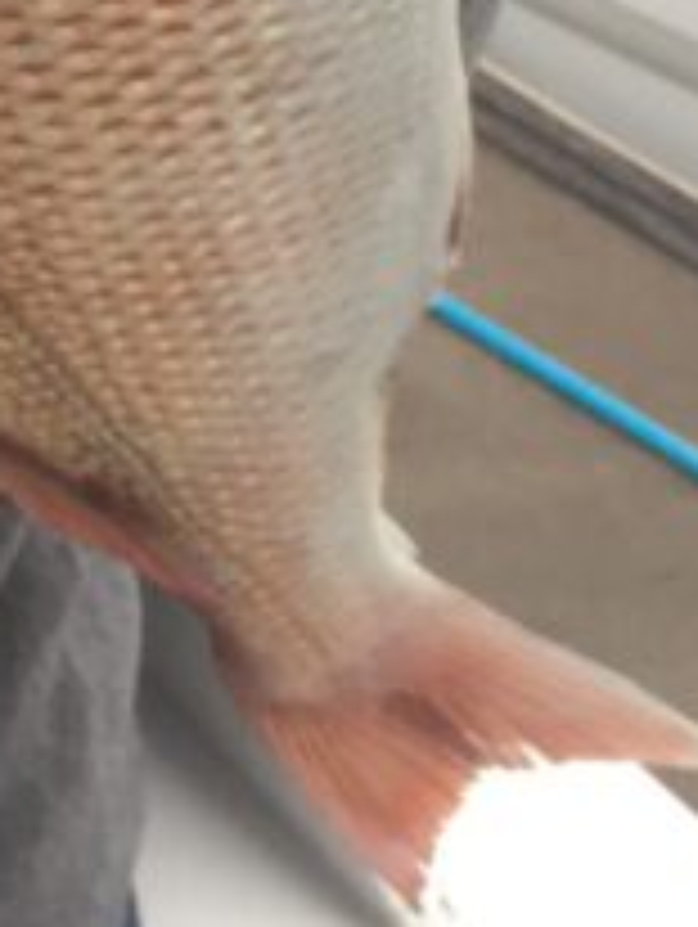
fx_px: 3864
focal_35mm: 144
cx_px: -630
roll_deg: +0.9
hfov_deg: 9.7
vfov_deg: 13.1
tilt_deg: -11.7
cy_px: -392
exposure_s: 1/100
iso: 50
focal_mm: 4.15
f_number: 2.2
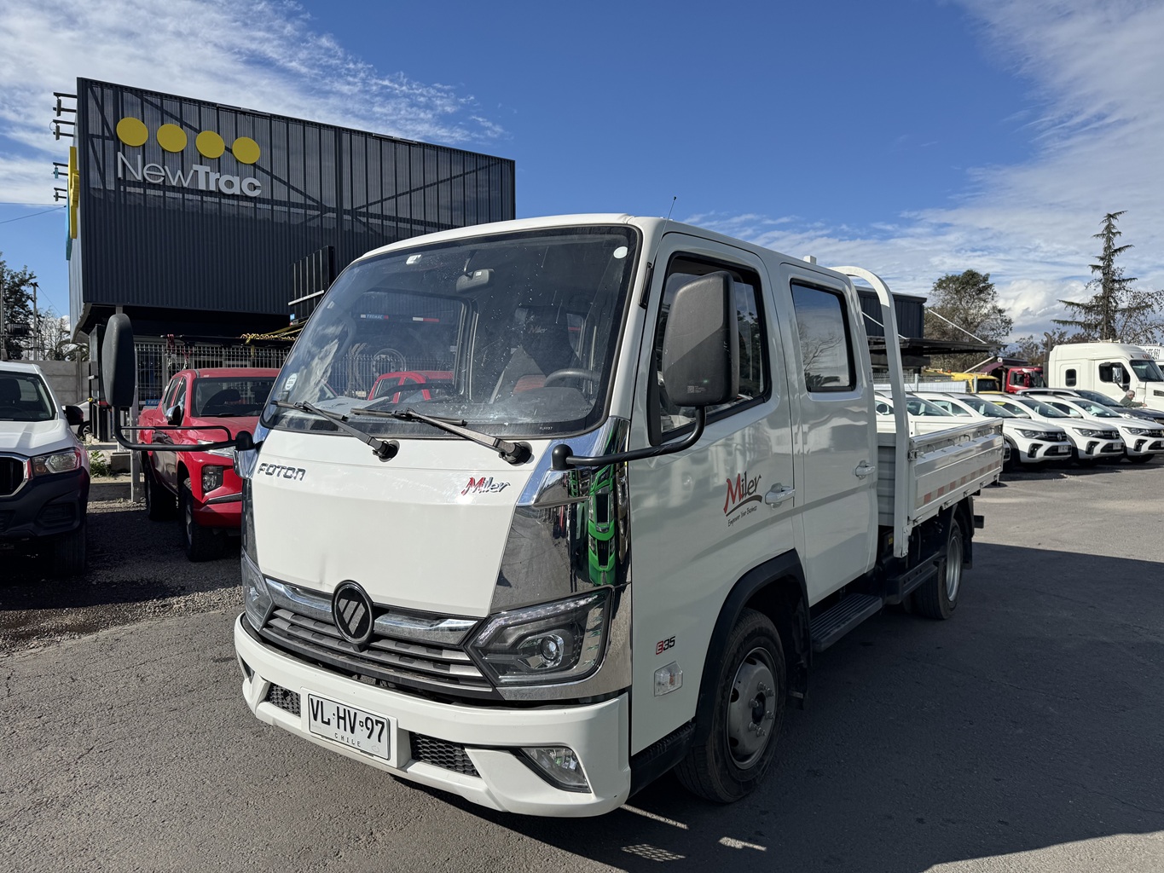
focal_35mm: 24
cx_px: 582
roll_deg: -0.2
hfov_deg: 71.6
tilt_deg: -2.1
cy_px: 436
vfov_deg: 56.8
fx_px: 807
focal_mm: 6.76
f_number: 1.78
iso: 80
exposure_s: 1/5348
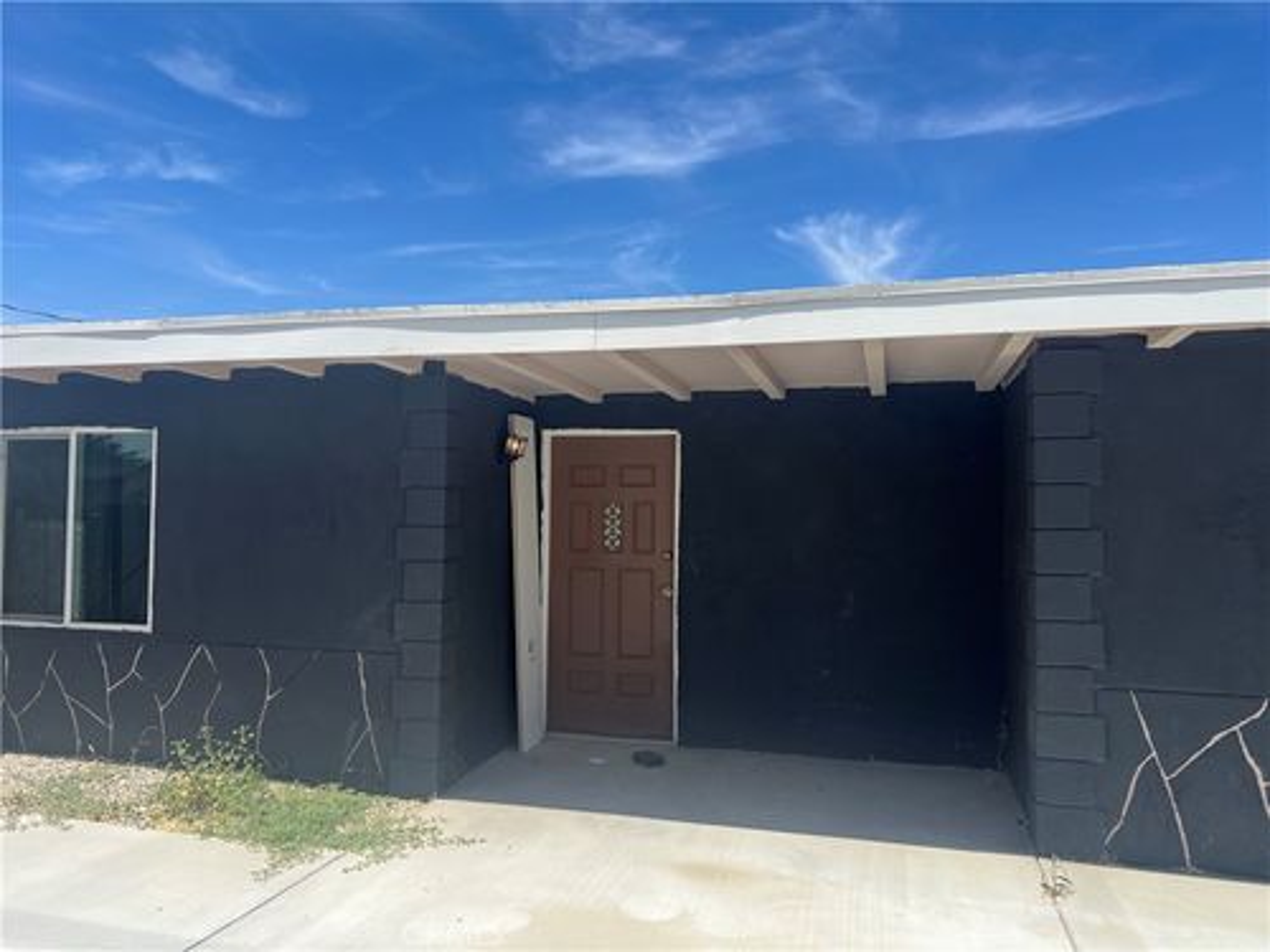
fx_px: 954
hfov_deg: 67.3
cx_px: 635
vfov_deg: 53.1
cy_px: 476
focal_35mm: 26
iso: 50
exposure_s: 1/3356
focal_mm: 5.7
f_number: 1.5
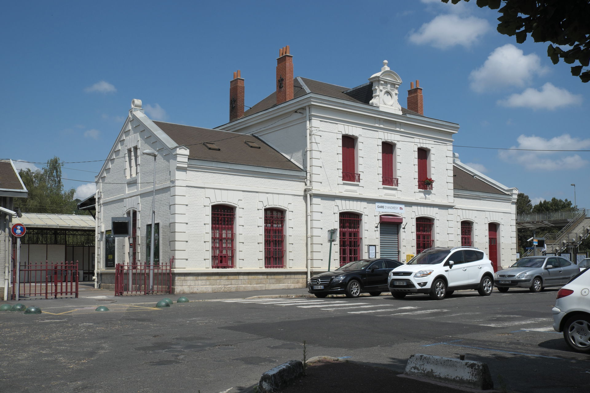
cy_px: 196
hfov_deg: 53.1
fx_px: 590
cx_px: 295
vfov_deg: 36.9
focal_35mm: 36
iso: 200
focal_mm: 24.3
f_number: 13
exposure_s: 1/400
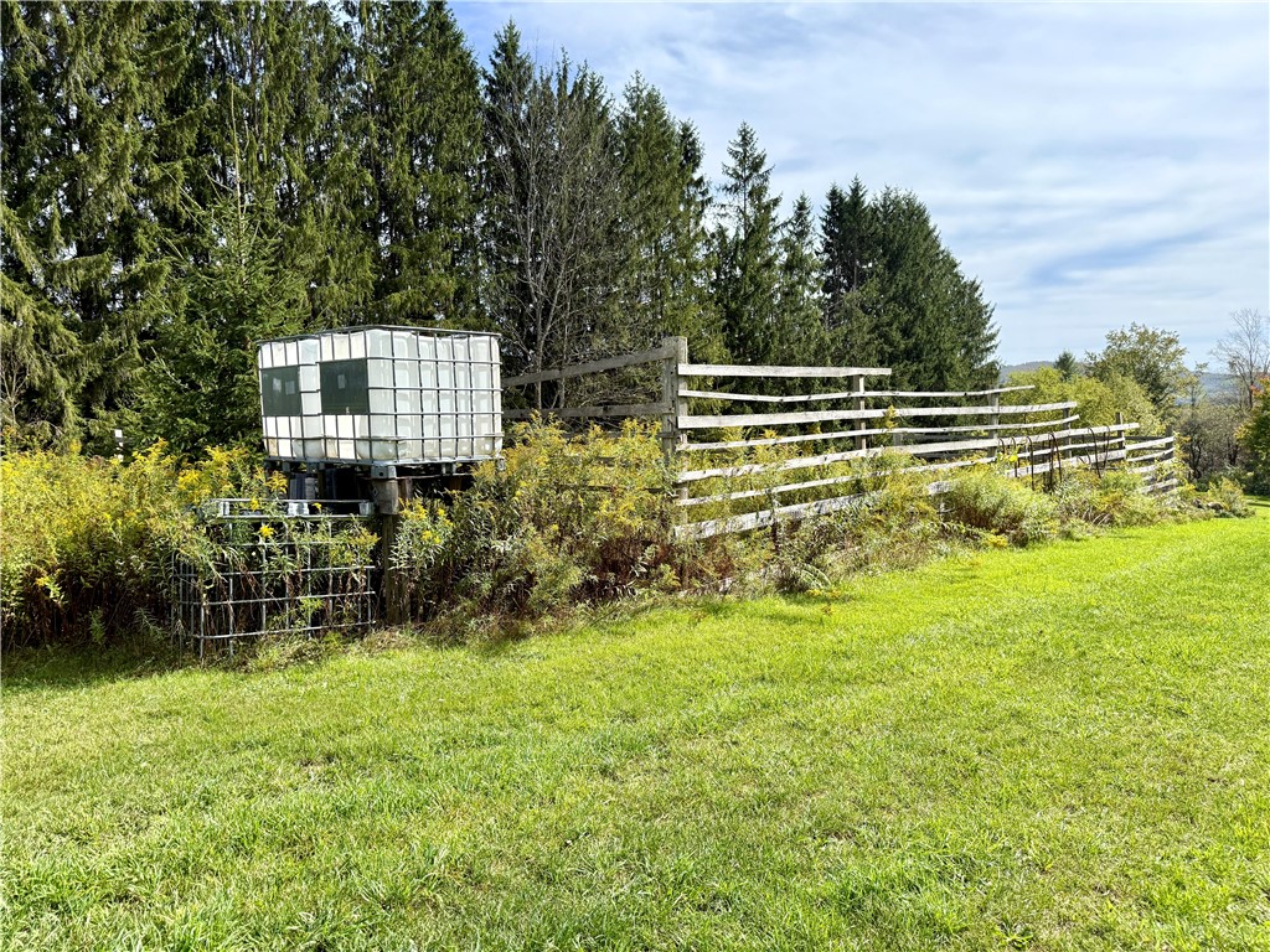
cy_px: 476
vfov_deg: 56.8
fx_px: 881
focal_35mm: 24
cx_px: 635
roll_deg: +0.6
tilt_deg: -4.8
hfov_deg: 71.6
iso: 100
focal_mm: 6.76
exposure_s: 1/3759
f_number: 1.78
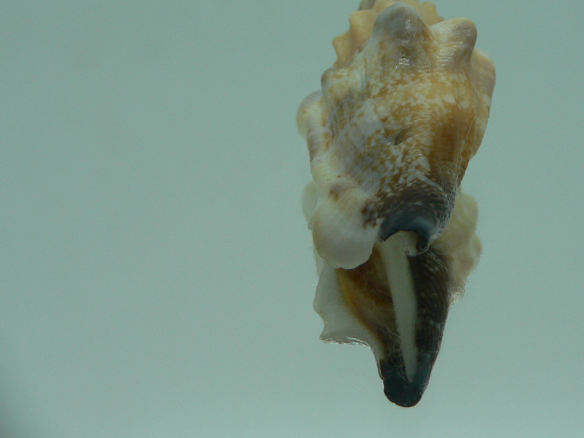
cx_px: 394
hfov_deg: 39.1
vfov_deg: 30.1
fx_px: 810
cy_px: 153
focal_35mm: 48
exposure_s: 1/80
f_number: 2.8
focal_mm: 4.6
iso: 80
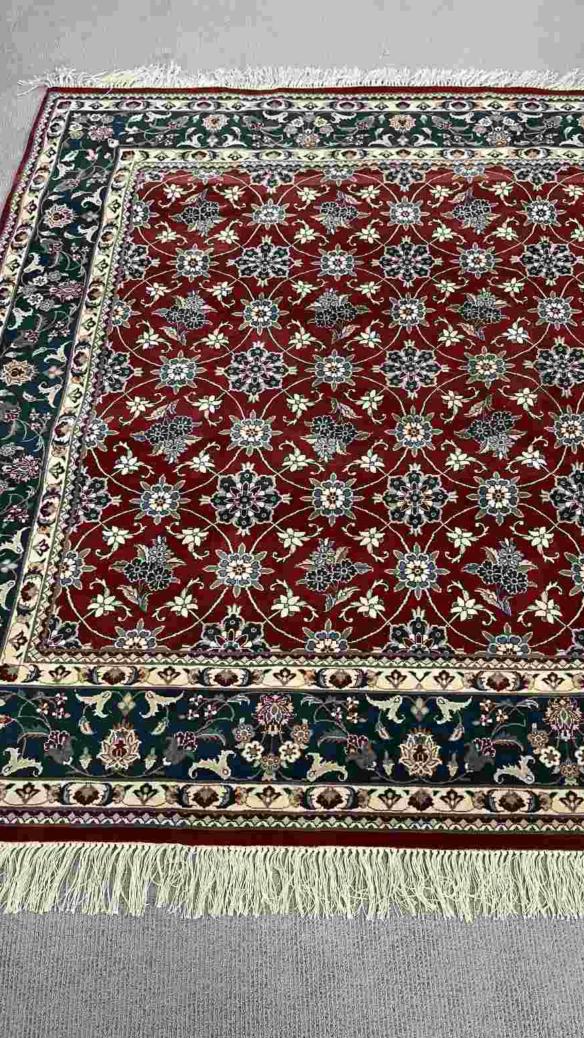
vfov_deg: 66.1
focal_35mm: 29
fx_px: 798
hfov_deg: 39.9
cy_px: 521
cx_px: 363
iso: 50
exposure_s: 1/121
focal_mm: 4.2
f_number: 1.8
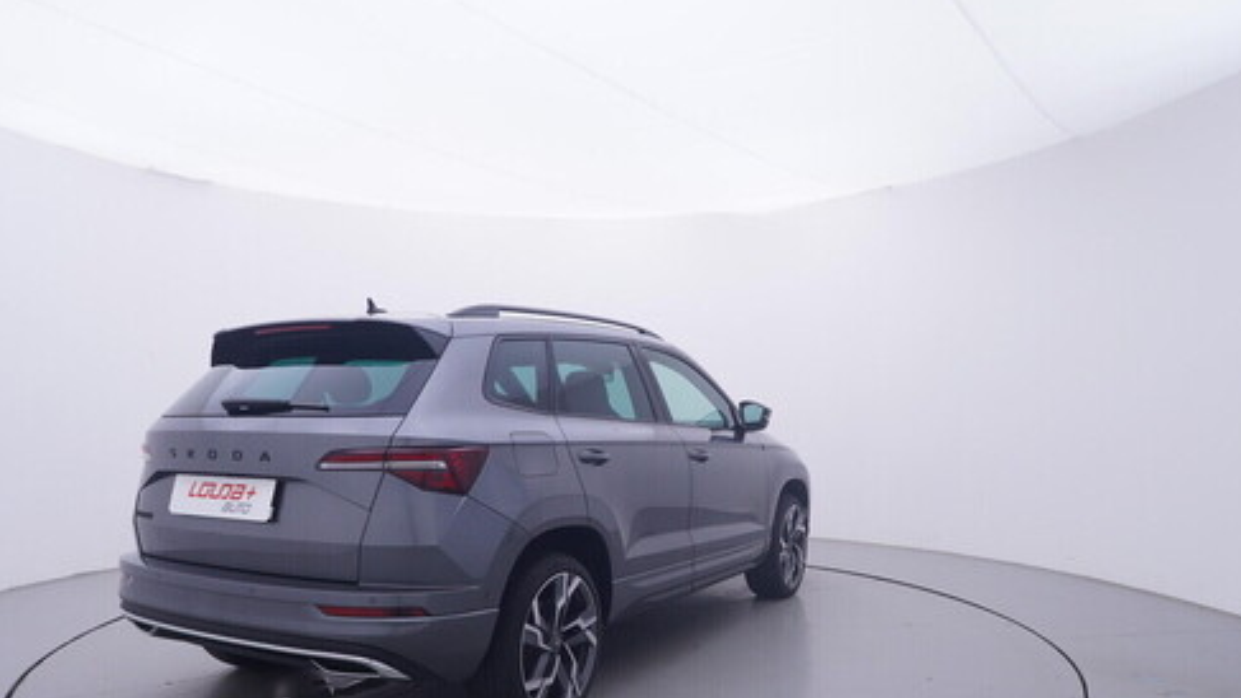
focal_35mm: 27
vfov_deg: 43.0
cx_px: 592
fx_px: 875
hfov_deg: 70.6
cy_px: 452
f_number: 5
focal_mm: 15
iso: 200
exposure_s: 1/80
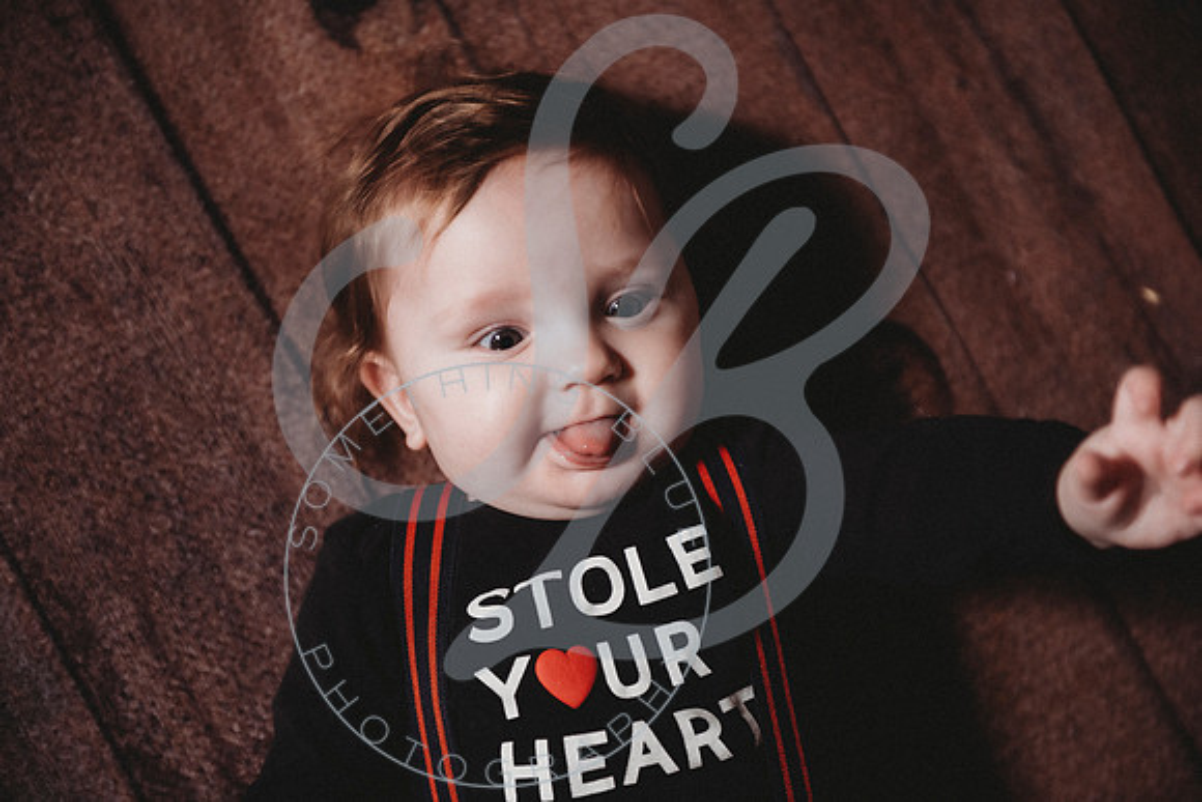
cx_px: 601
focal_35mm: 70
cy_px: 401
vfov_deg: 19.5
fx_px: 2338
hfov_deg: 28.8
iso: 100
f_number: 2.8
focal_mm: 70
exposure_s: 1/125
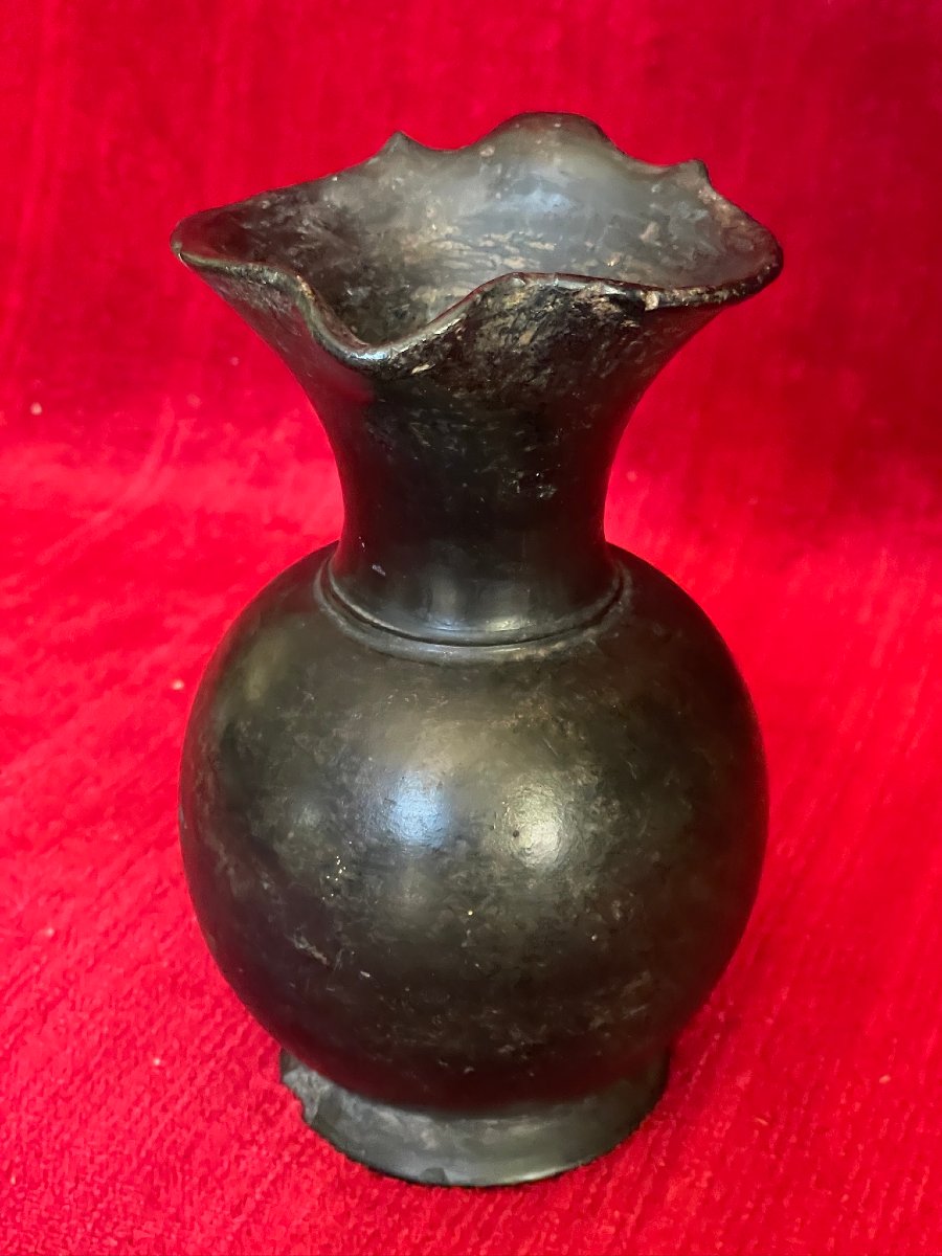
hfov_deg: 28.0
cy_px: 628
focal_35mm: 52
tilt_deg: -27.3
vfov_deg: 36.8
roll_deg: +0.3
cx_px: 471
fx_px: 1887
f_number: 2
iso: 1250
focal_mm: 6
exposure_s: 1/30
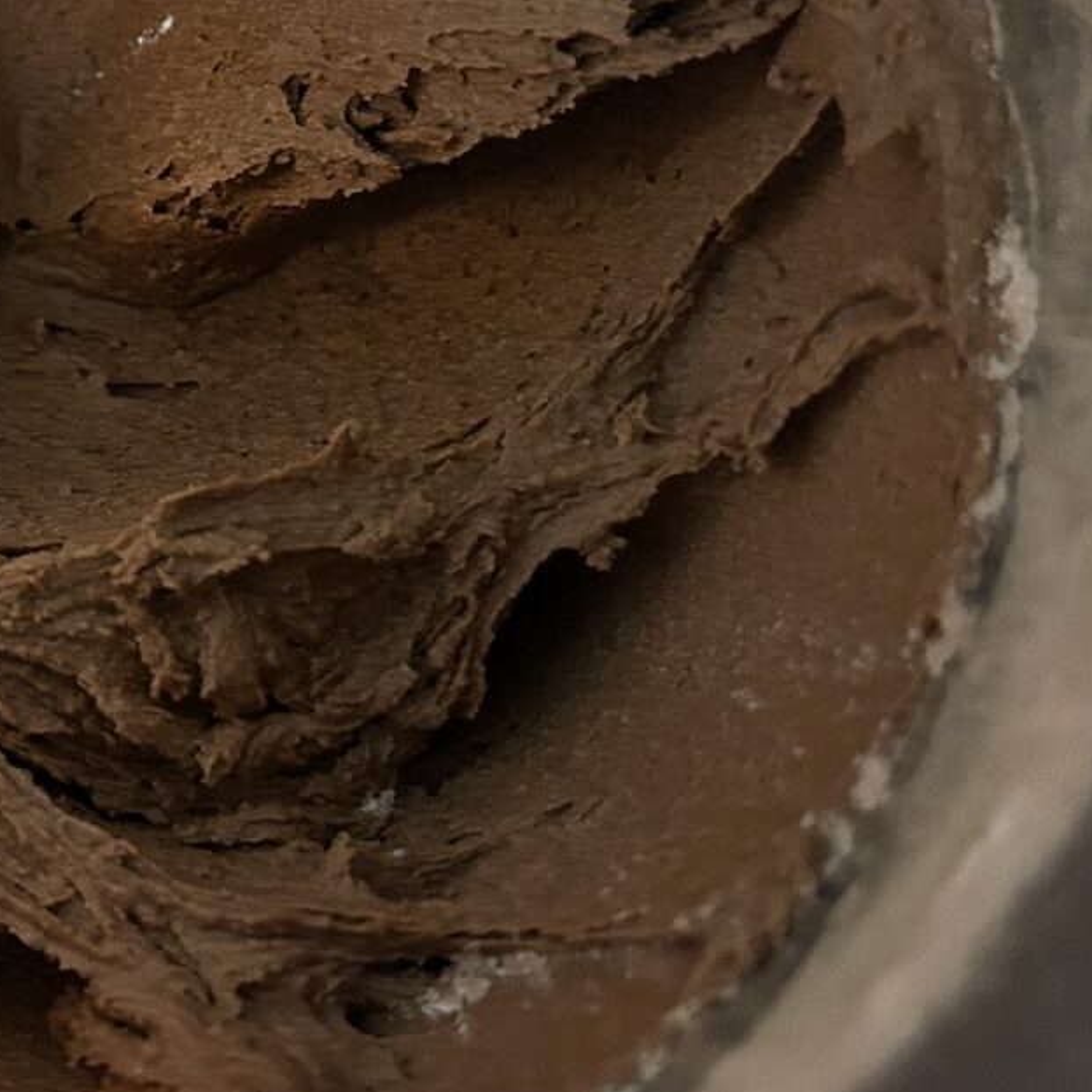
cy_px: 271
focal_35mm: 53
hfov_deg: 30.3
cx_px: 44
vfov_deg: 31.6
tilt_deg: -65.0
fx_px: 1892
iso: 500
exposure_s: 1/30
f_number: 1.5
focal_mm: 5.7
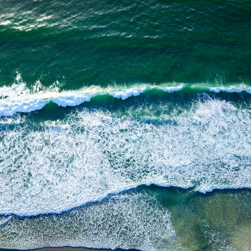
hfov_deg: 50.9
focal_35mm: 32
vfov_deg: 51.1
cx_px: 104
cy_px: 128
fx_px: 263
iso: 100
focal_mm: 4.73
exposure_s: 1/623
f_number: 2.2
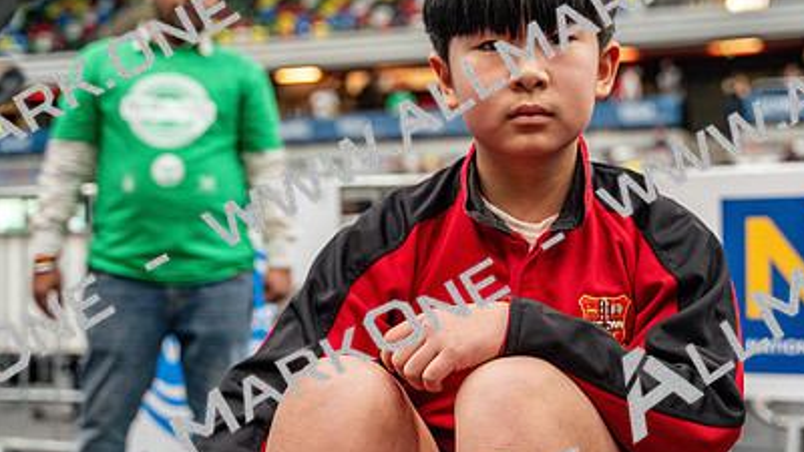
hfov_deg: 32.8
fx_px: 1364
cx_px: 450
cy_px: 252
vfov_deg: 18.8
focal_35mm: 64
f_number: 2.8
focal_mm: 42.1
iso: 1600
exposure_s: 1/200
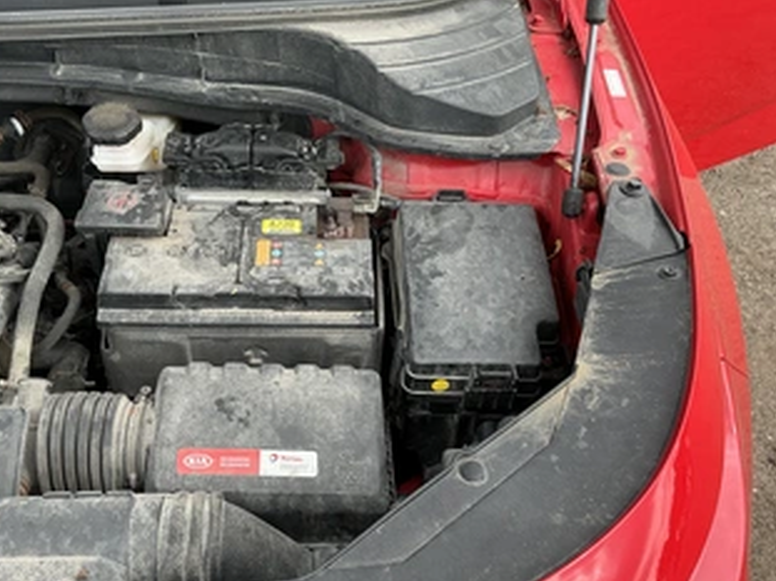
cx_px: 322
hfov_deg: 51.1
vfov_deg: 39.6
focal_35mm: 36
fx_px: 807
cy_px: 304
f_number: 1.8
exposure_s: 1/181
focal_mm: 3
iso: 20
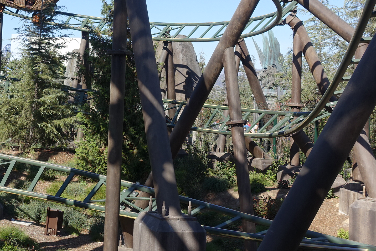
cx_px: 42
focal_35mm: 65
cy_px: 62
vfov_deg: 20.8
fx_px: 679
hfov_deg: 29.7
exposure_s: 1/640
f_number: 4
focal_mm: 12.35
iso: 125
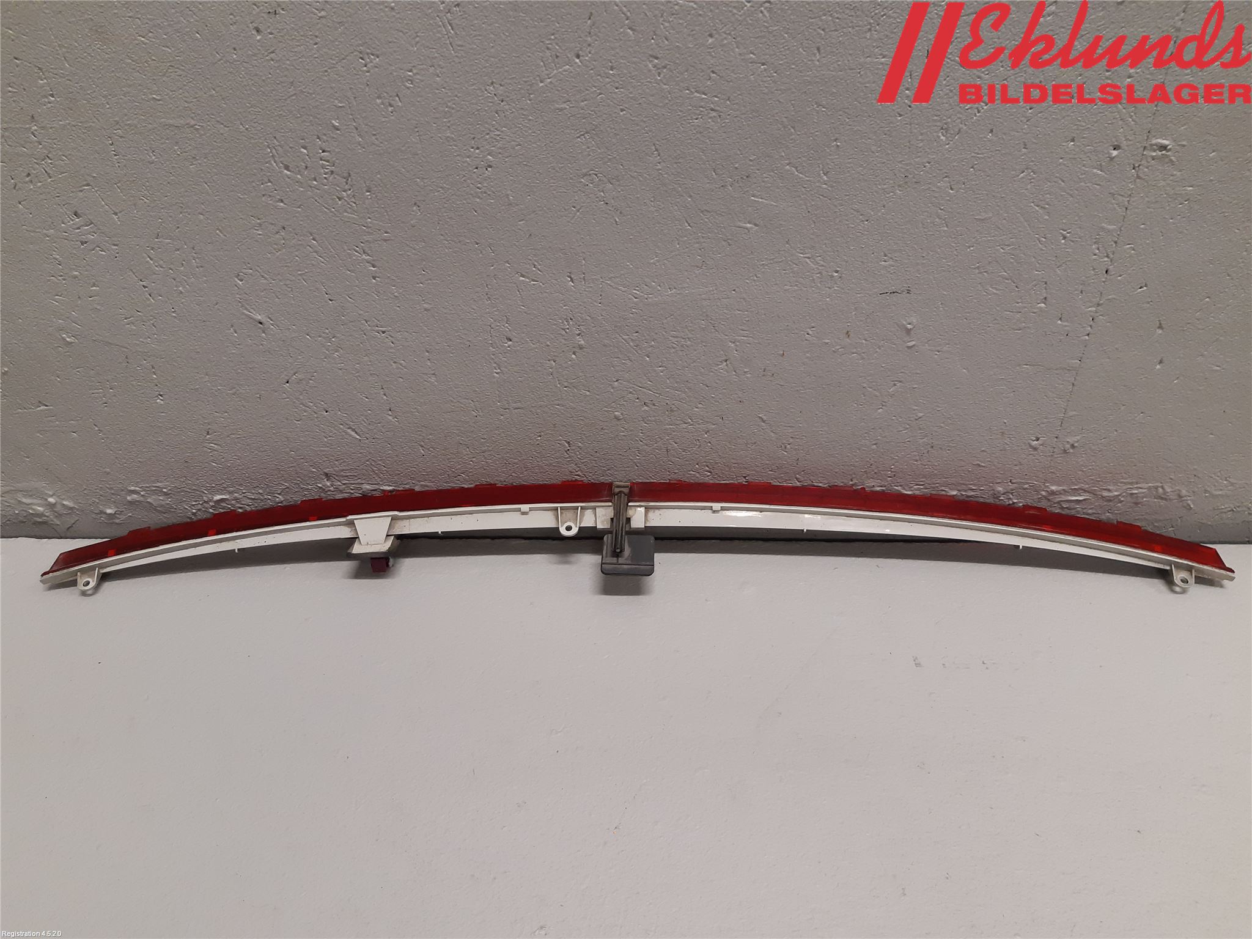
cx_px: 626
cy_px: 470
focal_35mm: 26
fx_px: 940
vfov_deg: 53.1
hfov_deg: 67.3
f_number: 1.7
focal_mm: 3.93
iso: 160
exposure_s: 1/50
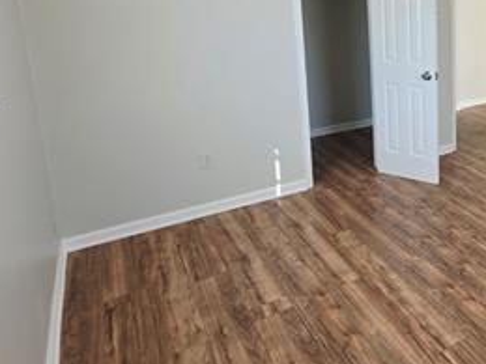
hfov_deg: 49.0
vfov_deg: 42.5
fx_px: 449
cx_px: 460
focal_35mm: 32
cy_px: 80
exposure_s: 1/120
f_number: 1.9
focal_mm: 2.2
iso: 50
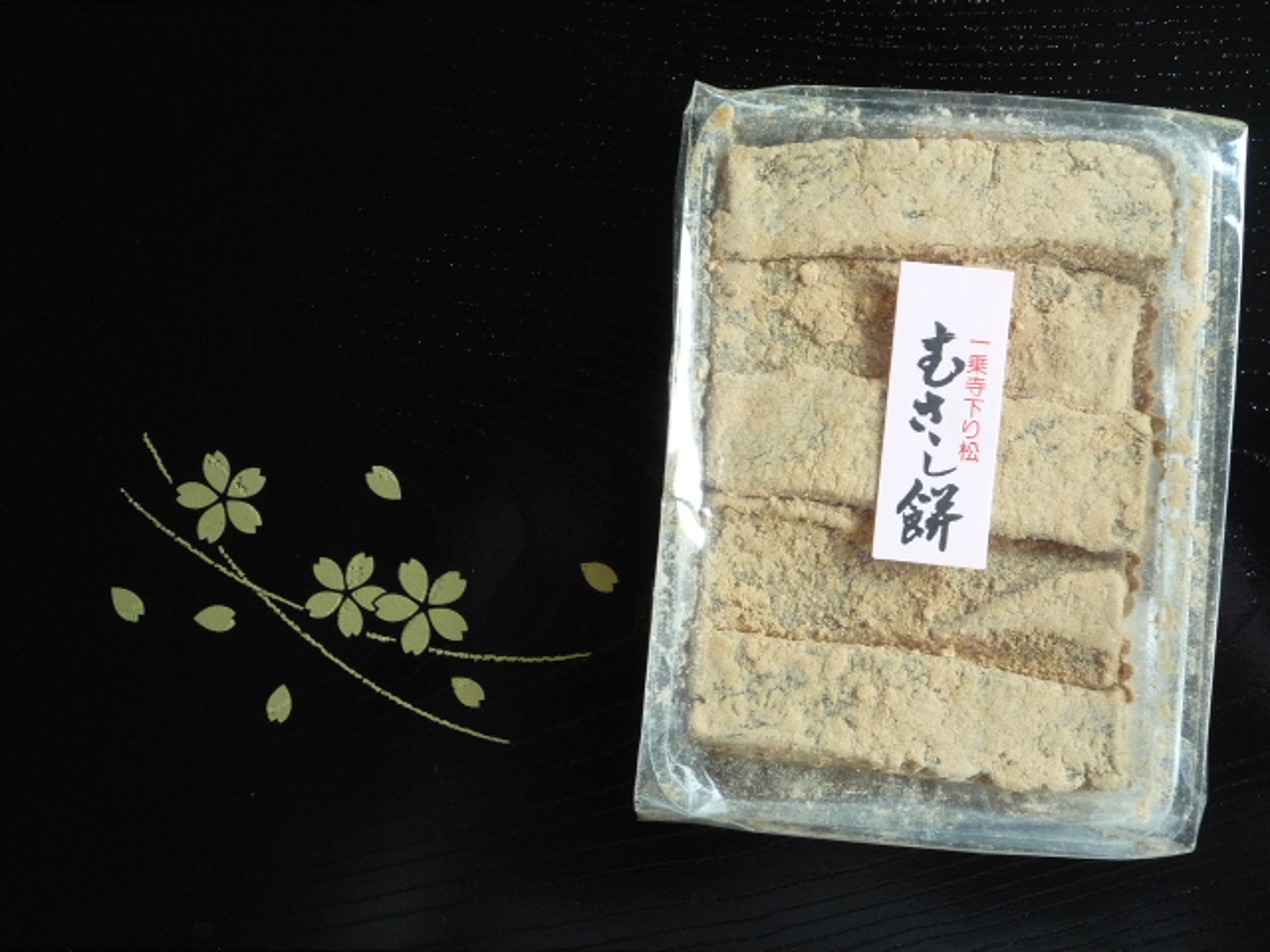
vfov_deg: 29.1
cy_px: 476
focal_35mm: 50
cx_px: 635
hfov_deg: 38.2
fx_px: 1834
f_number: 4.9
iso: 400
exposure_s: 1/40
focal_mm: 8.8
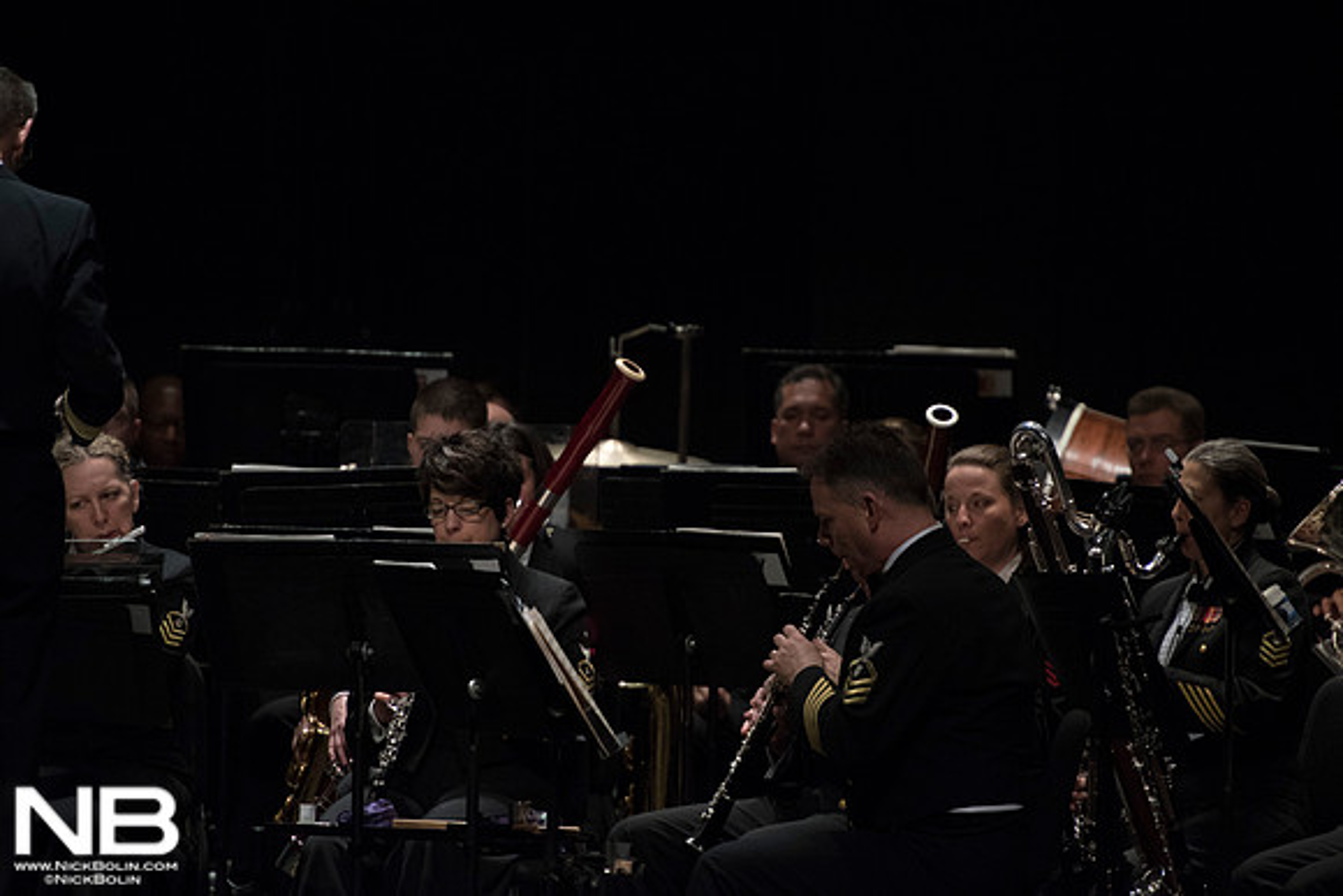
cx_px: 672
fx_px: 14925
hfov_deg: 5.2
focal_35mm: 400
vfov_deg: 3.4
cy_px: 448
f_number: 5.6
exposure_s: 1/800
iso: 4000
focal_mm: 400
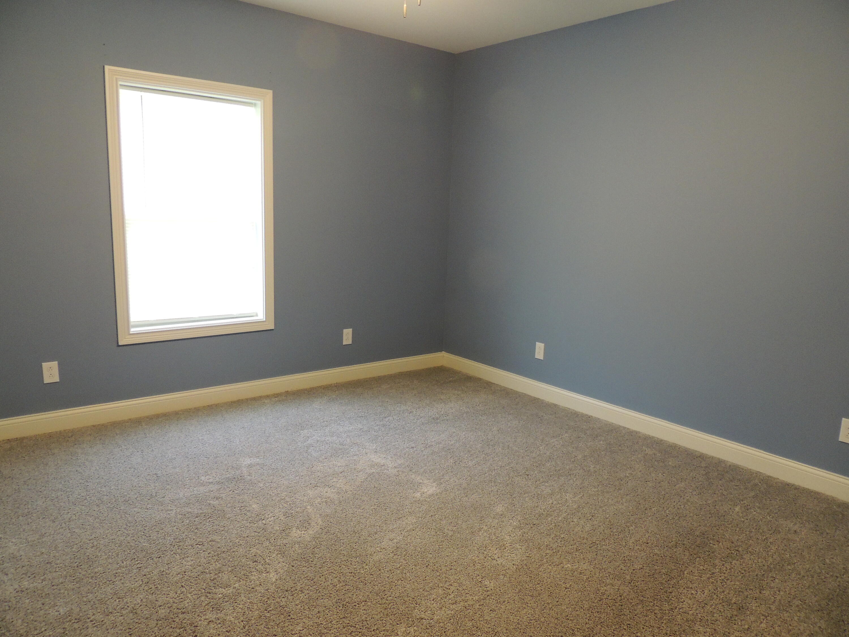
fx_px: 589
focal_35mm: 24
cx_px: 424
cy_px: 318
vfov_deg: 56.8
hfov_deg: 71.6
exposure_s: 1/25
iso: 400
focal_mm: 4.3
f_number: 3
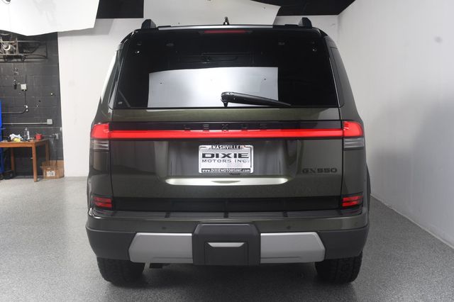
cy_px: 151
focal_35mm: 36
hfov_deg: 53.2
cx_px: 227
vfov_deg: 36.8
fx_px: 454
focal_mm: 24
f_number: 8
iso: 100
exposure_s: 1/160
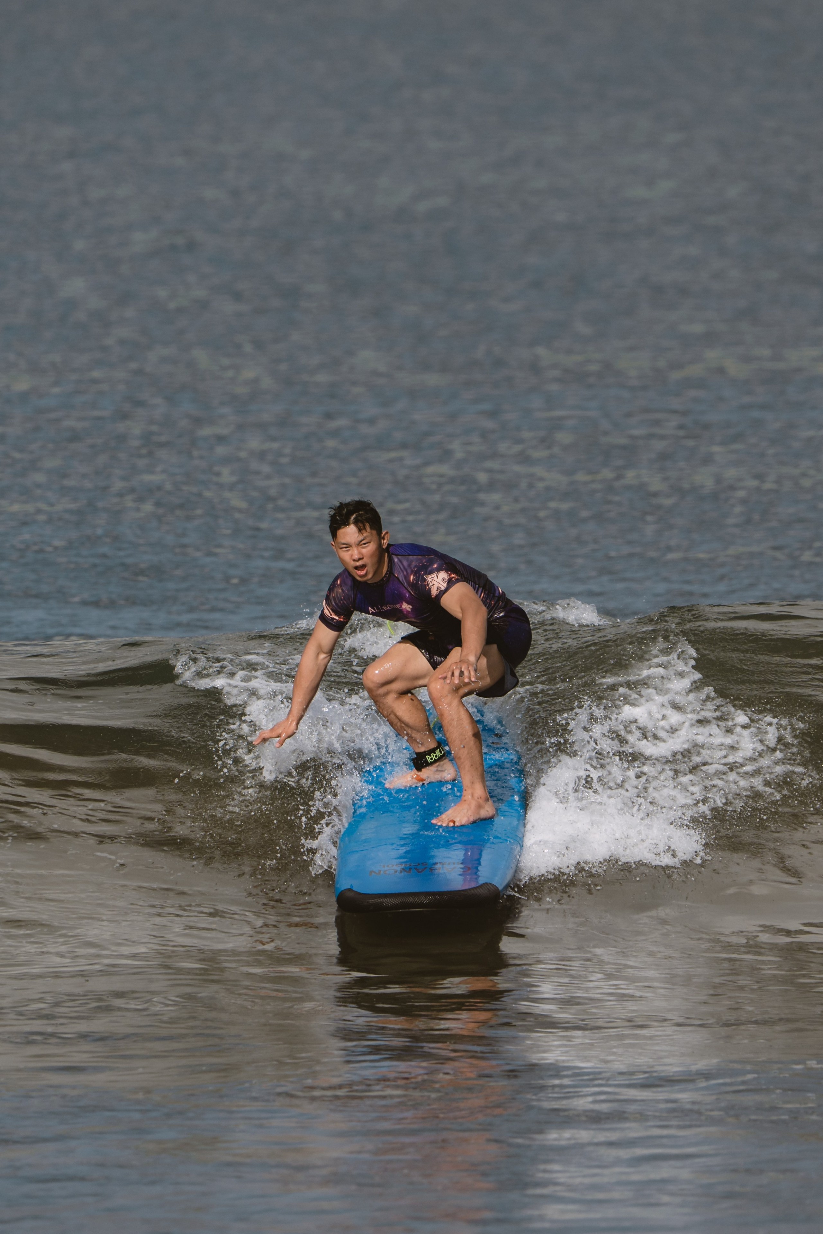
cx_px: 420
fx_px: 27901
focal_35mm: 814
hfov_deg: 1.7
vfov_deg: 2.5
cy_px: 573
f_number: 6.3
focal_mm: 506
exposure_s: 1/2000
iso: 250
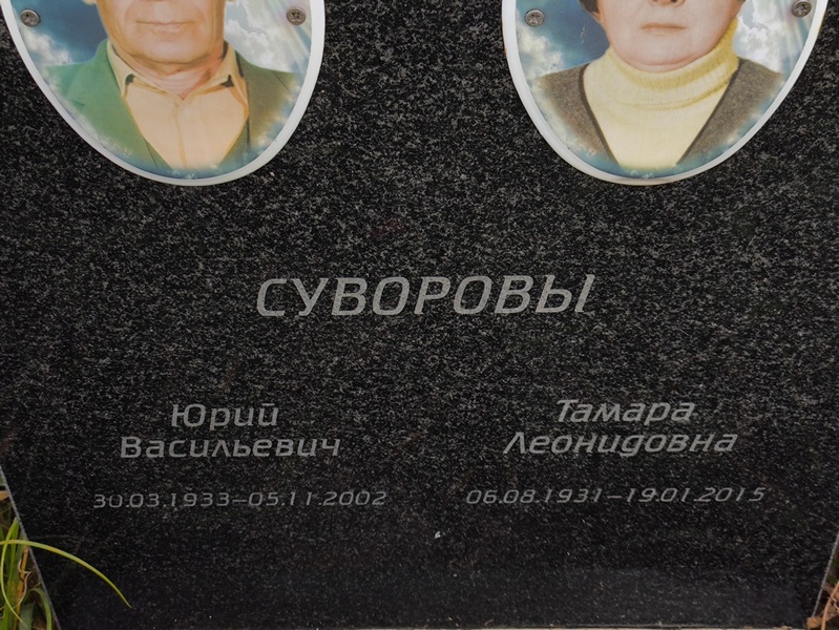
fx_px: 1212
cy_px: 315
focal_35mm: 50
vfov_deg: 29.1
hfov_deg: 38.2
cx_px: 420
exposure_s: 1/120
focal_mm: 4.71
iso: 64
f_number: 1.7
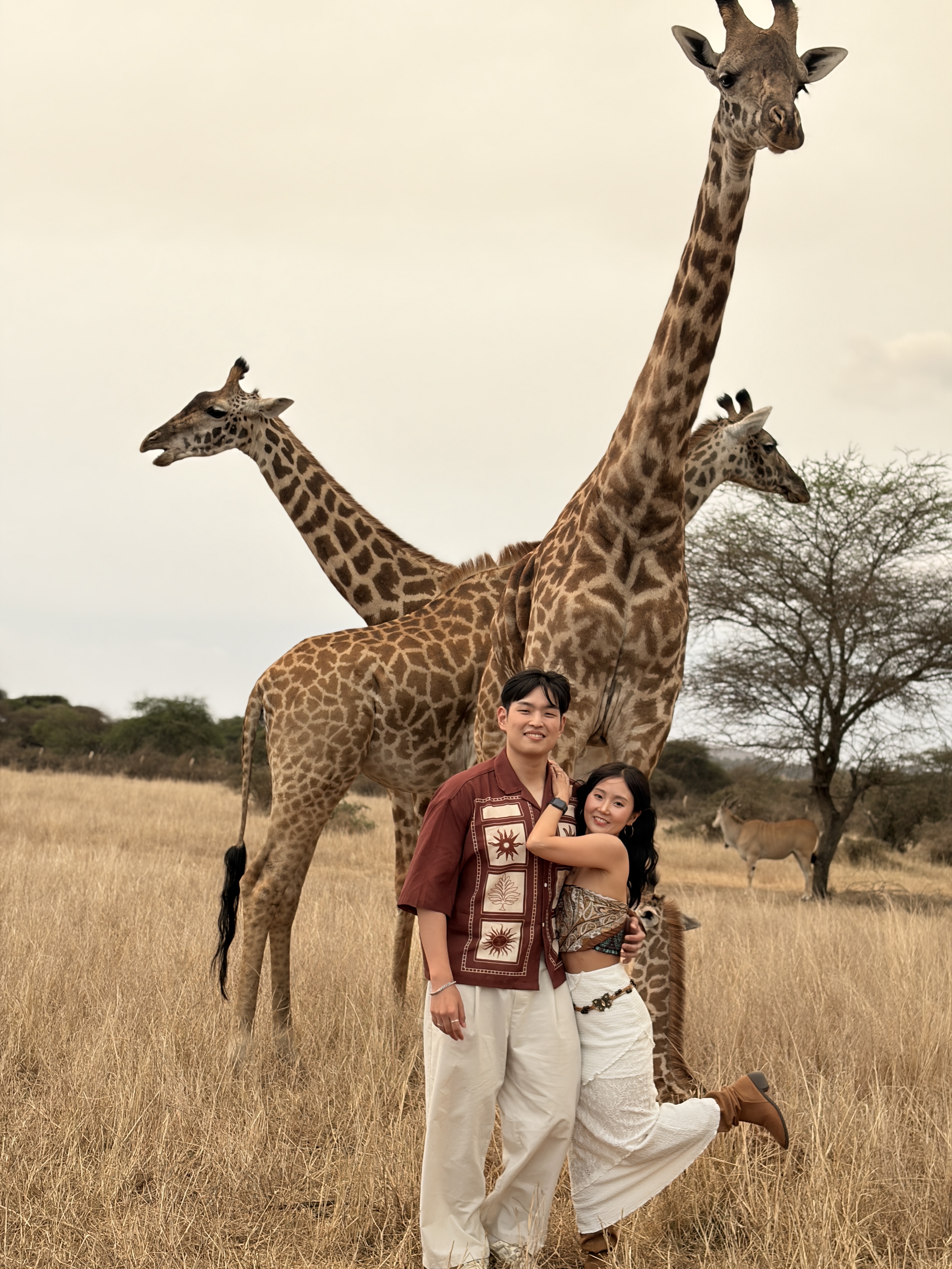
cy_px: 634
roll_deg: -4.1
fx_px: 1907
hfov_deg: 28.0
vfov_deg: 36.8
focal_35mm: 52
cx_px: 476
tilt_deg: +4.4
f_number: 1.6
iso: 40
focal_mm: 5.96
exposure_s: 1/3636
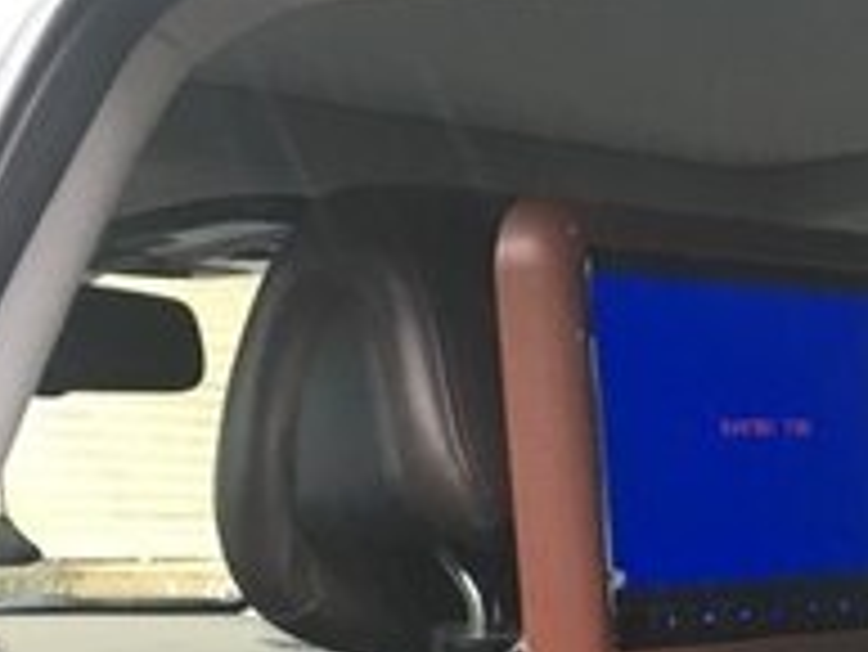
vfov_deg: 13.7
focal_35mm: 99
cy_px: 1095
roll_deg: +0.1
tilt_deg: -14.9
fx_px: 2484
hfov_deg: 19.3
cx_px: 850
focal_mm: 4.15
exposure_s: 1/33
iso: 80
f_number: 2.2
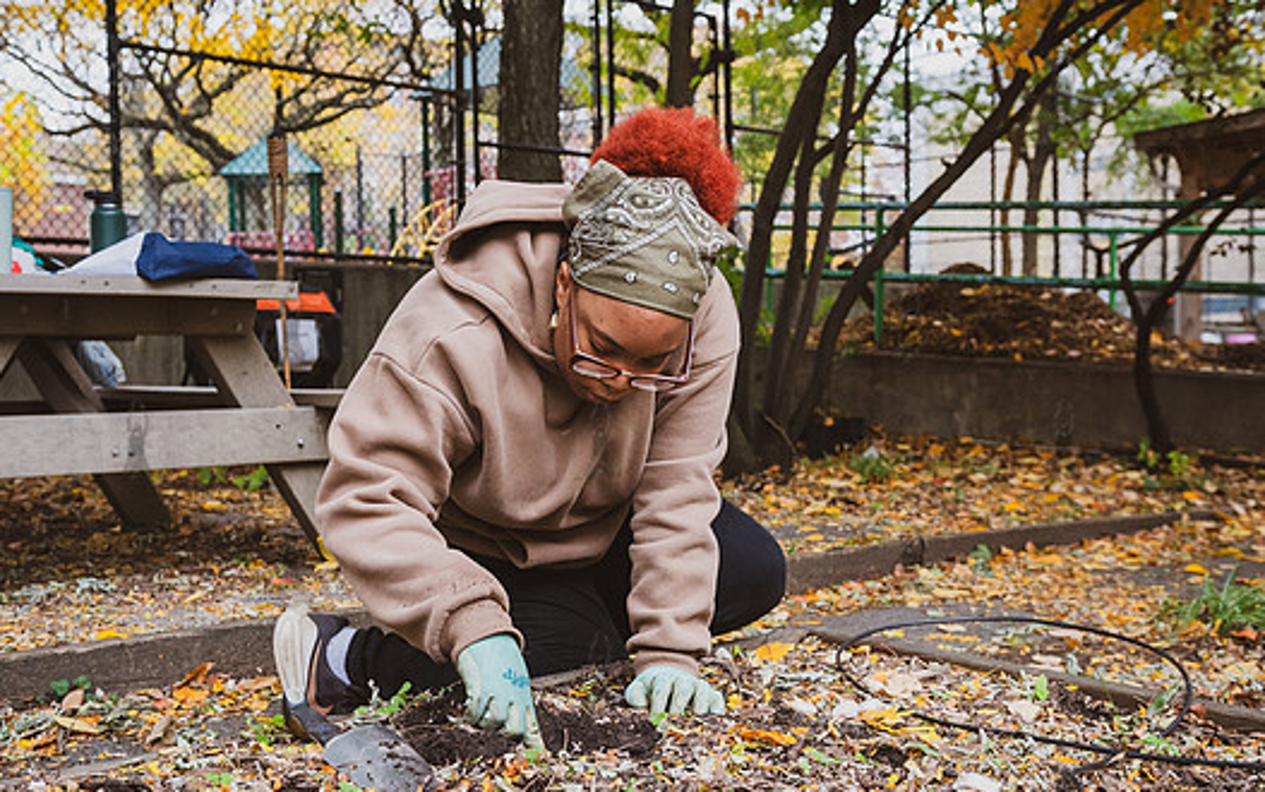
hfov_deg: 48.2
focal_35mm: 41
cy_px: 437
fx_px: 1414
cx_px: 616
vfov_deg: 31.3
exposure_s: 1/320
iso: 2000
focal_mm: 35
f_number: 4.5
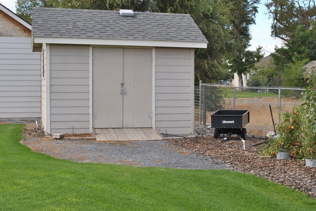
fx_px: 571
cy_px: 105
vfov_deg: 21.0
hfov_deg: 30.8
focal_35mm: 65
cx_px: 197
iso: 100
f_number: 7.1
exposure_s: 1/200
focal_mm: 32
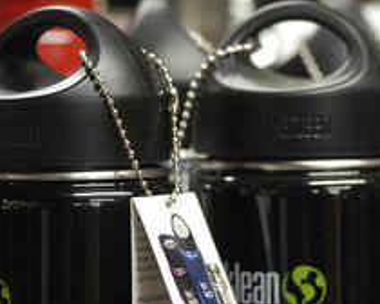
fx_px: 5152
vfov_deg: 3.4
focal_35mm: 458
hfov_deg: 4.2
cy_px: 108
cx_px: 250
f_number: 4
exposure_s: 1/4
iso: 200
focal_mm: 145
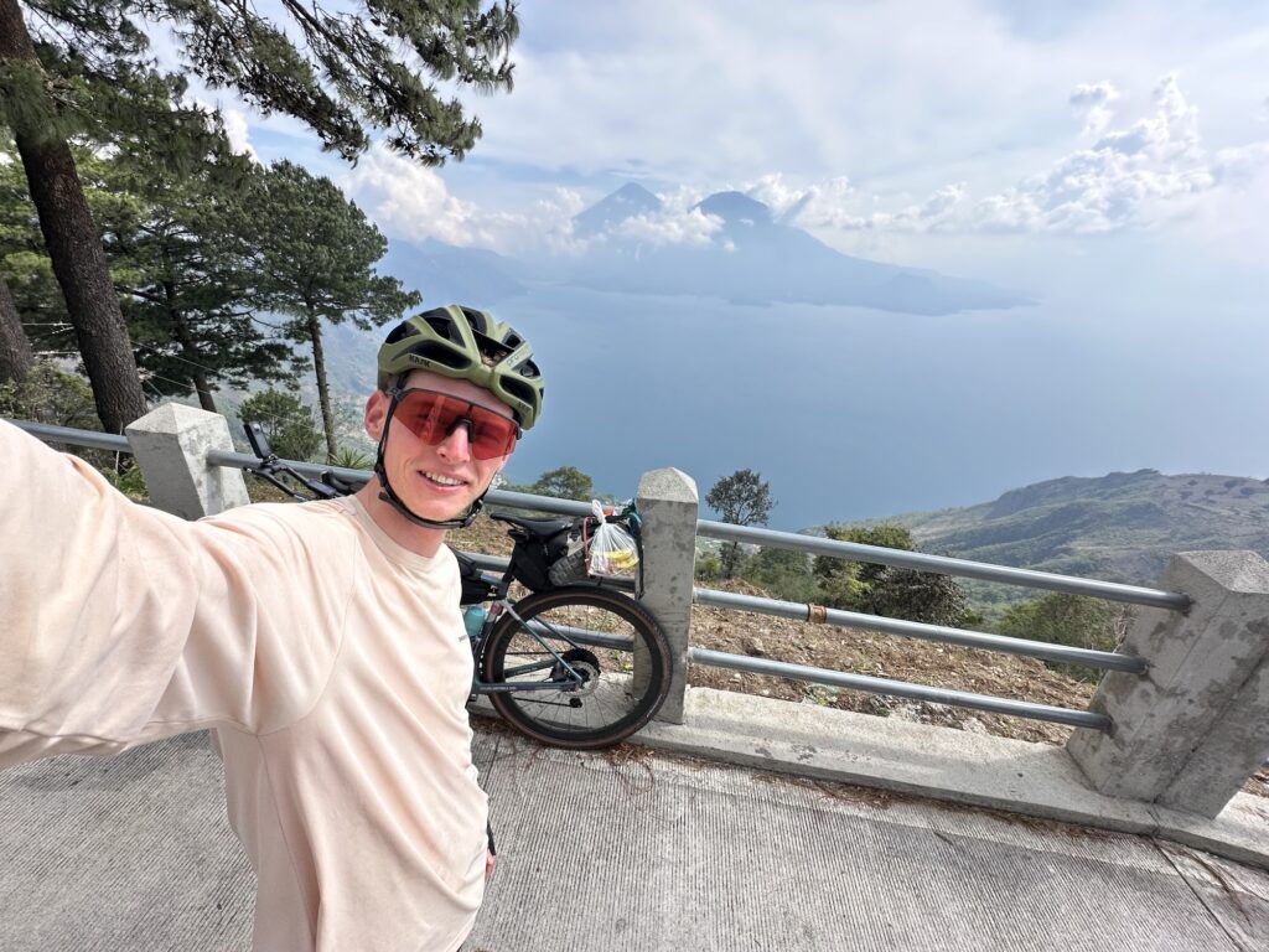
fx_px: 513
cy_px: 476
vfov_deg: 85.7
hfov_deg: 102.1
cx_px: 634
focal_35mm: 14
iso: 40
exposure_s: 1/796
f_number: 2.2
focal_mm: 2.22
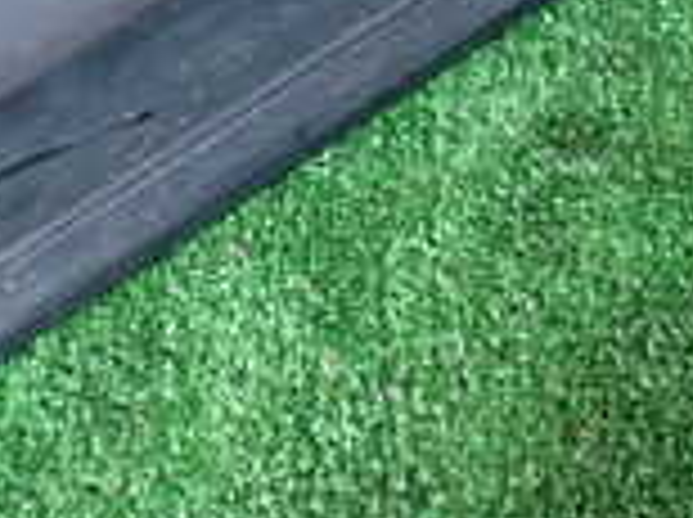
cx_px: 882
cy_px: -423
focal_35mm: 117
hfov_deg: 16.0
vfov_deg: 11.7
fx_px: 2339
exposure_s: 1/60
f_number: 2.3
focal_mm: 5.4
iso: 250
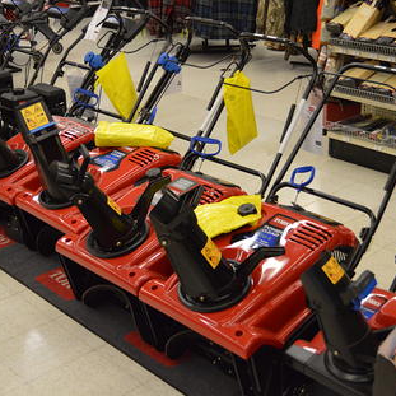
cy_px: 198
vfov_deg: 31.6
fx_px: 699
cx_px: 205
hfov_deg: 31.6
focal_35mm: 54
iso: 3200
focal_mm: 28
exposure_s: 1/500
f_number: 4
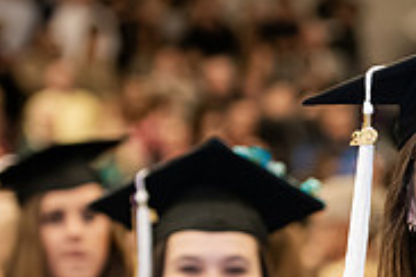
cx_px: 534
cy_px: 346
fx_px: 3293
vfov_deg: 4.8
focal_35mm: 285
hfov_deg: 7.2
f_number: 3.2
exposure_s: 1/200
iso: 2000
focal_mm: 90
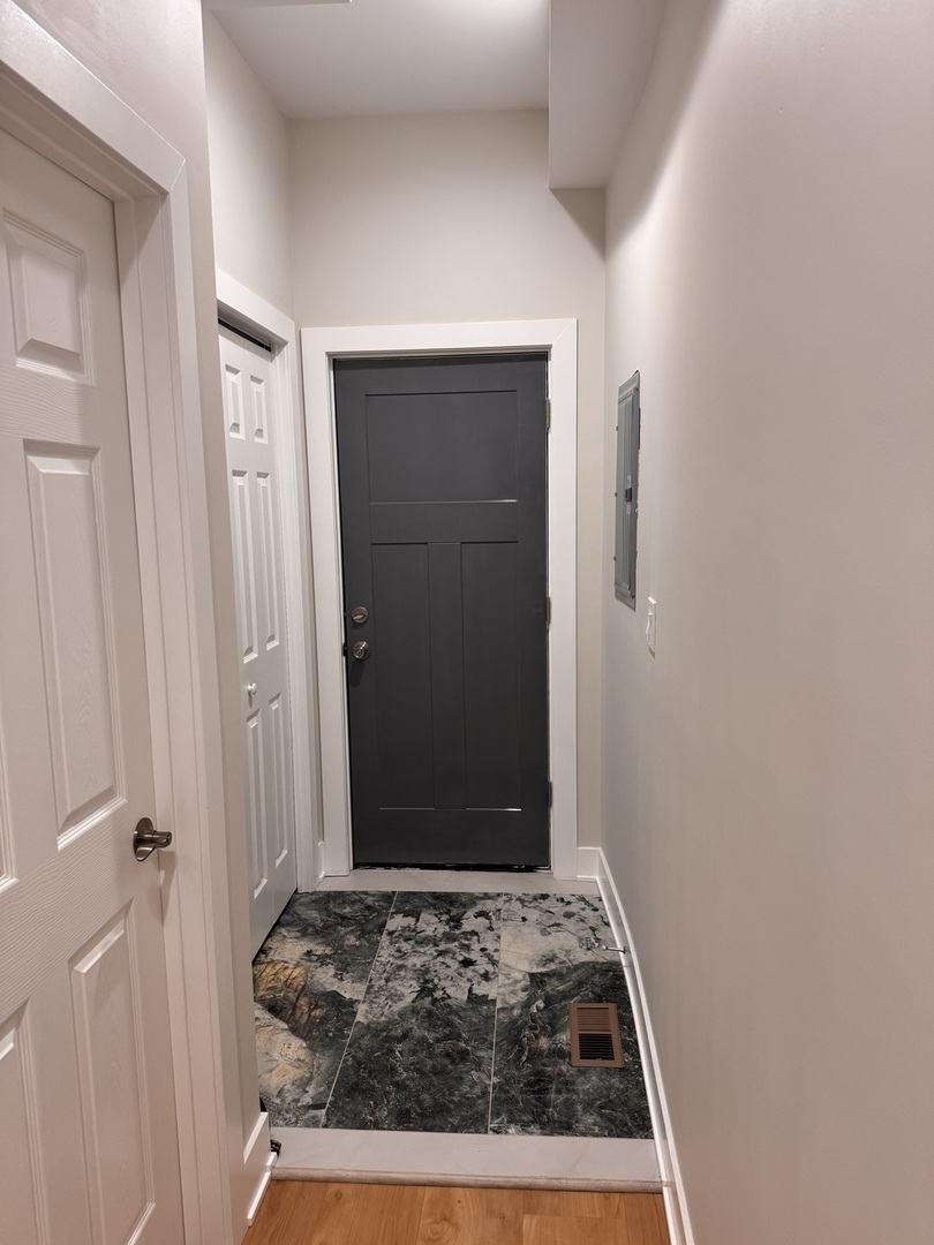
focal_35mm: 24
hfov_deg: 56.8
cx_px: 467
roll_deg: +2.0
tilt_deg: -8.9
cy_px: 622
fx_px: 863
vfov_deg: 71.6
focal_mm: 6.76
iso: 125
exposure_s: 1/60
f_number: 1.78
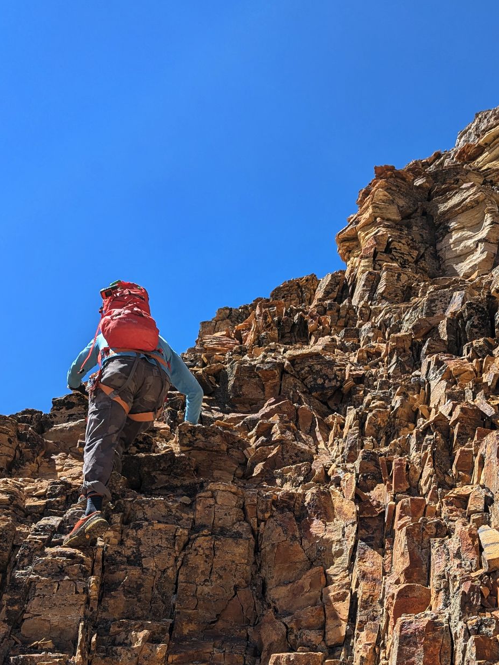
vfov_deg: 44.8
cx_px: 338
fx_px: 769
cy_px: 518
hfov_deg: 35.6
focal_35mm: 40
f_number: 1.85
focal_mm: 6.81
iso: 42
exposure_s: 1/1742
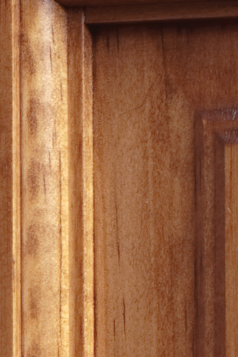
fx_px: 3193
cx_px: -391
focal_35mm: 322
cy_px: 864
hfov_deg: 4.2
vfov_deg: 6.1
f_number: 11
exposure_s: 1/180
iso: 200
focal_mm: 50
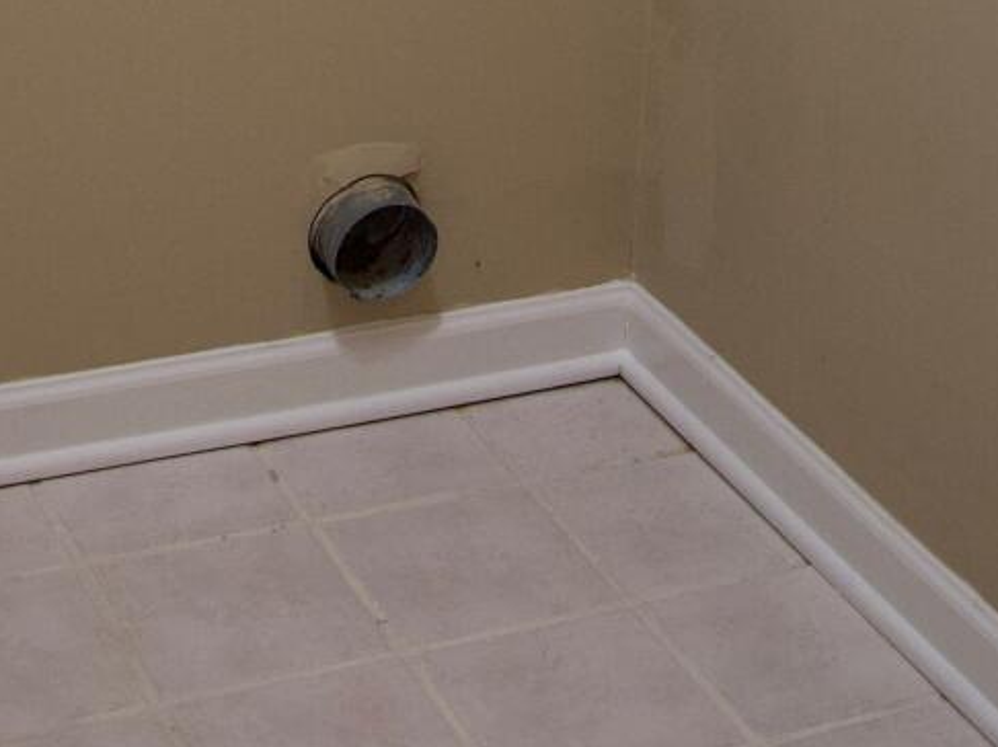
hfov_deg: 20.7
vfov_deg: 13.3
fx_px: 2738
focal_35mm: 95
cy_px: -778
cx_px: 477
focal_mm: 24
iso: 800
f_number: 4
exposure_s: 1/160
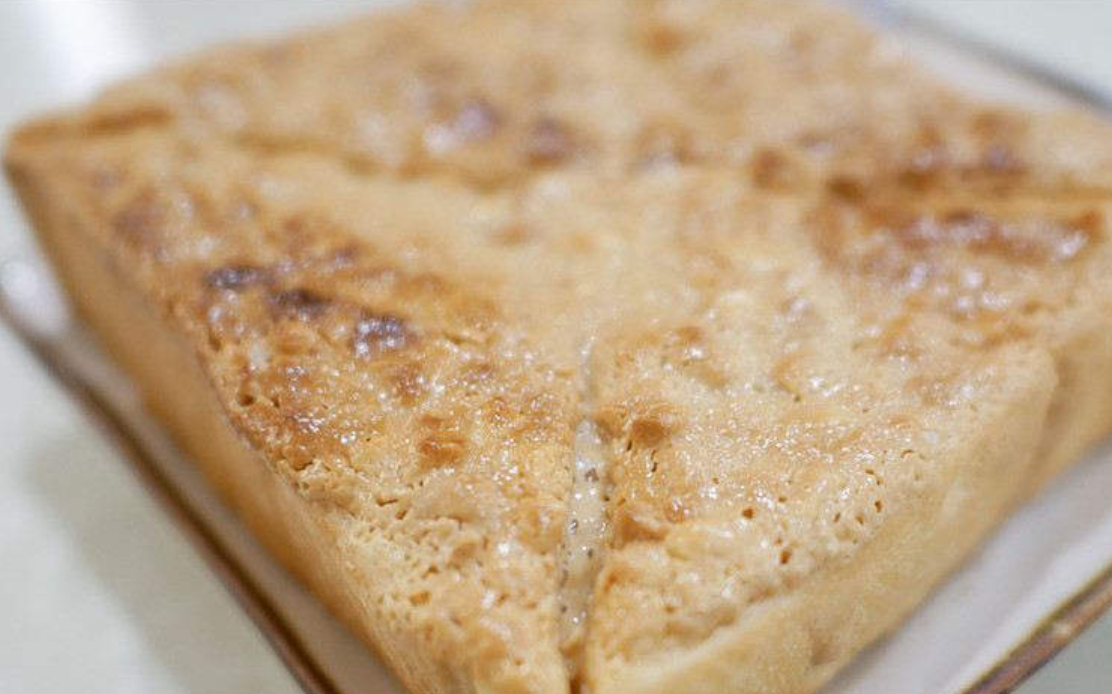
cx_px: 558
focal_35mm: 43
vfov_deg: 29.2
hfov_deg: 46.2
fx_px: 1303
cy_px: 556
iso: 500
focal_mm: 15
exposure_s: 1/60
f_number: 1.7
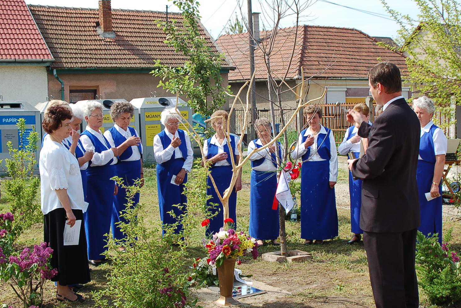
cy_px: 156
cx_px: 232
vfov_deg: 25.3
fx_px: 685
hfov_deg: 37.2
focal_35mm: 54
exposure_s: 1/250
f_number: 8
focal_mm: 35
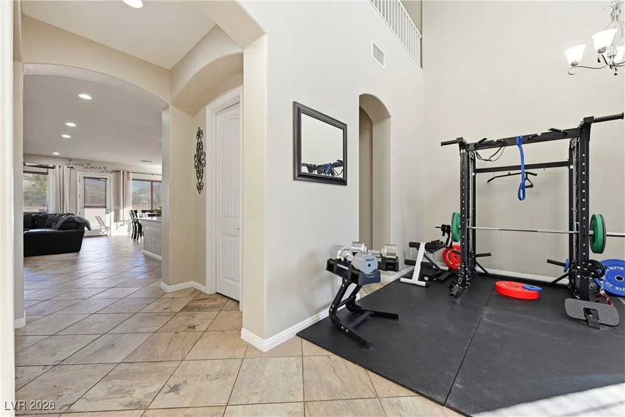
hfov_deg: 104.2
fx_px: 243
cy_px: 208
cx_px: 312
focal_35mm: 14
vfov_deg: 81.2
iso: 64
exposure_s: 1/40
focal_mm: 14
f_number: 9
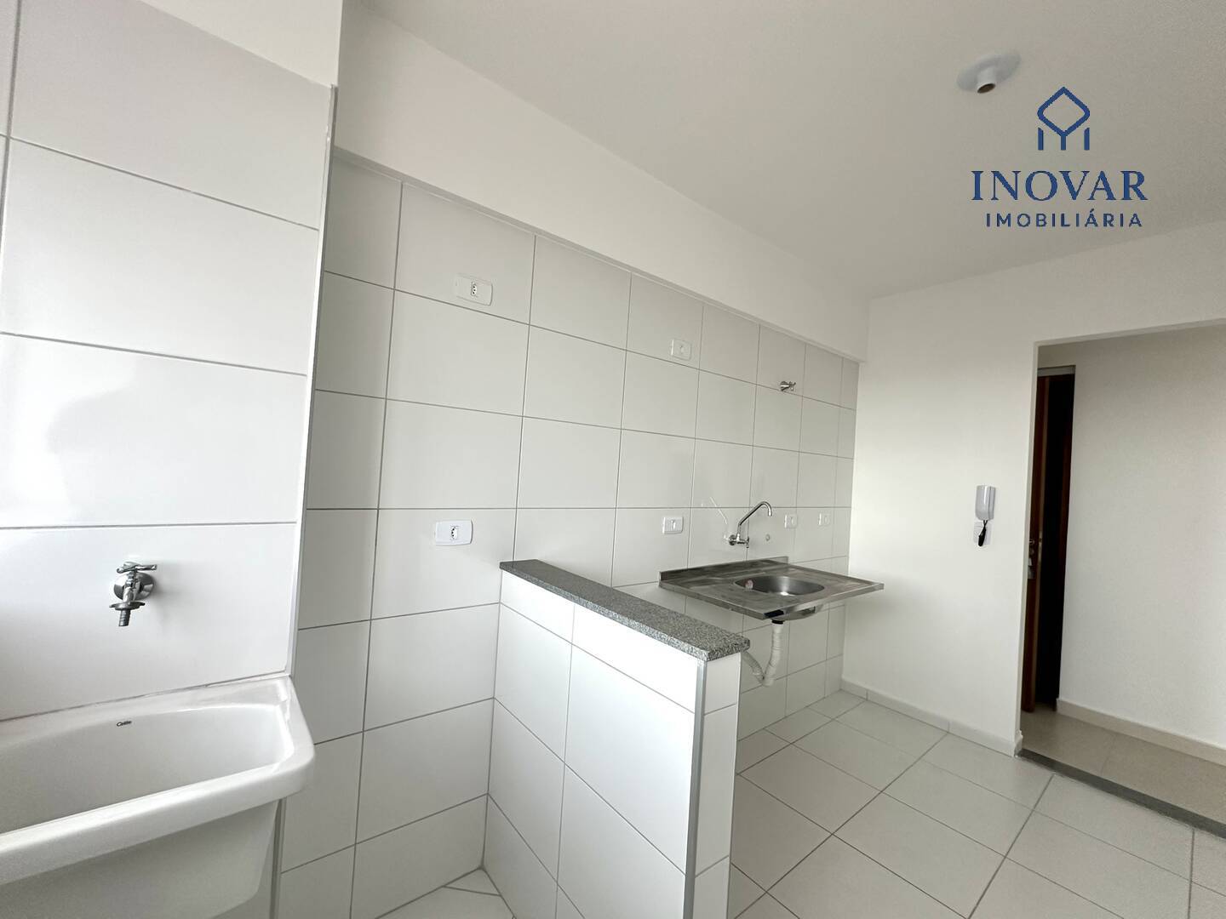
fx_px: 496
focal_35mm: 14
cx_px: 613
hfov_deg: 102.1
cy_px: 460
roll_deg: -3.8
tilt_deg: +1.1
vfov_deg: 85.7
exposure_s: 1/99
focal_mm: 2.22
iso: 125
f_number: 2.2
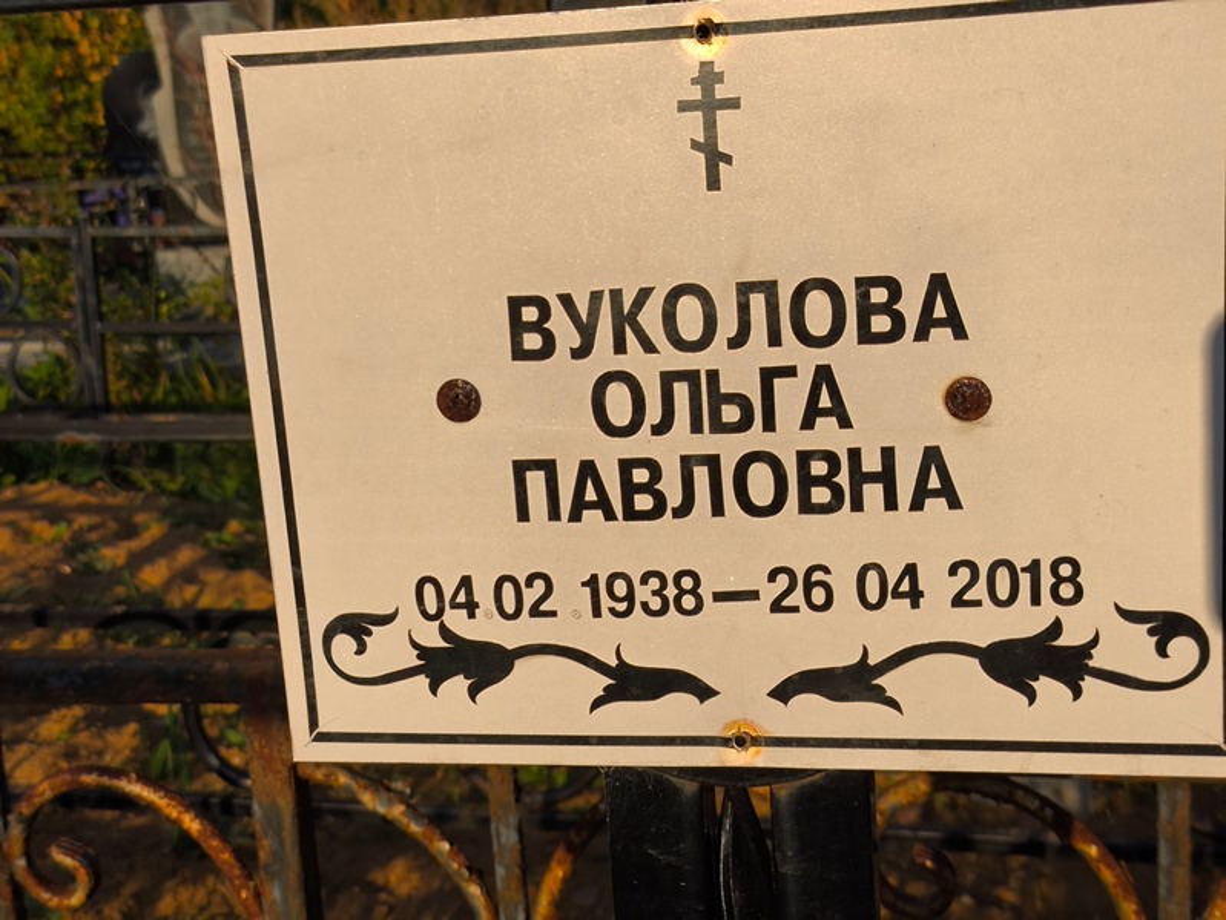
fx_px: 1772
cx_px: 613
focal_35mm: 50
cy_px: 460
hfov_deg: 38.2
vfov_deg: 29.1
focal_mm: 4.71
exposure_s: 1/1201
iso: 50
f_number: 1.7
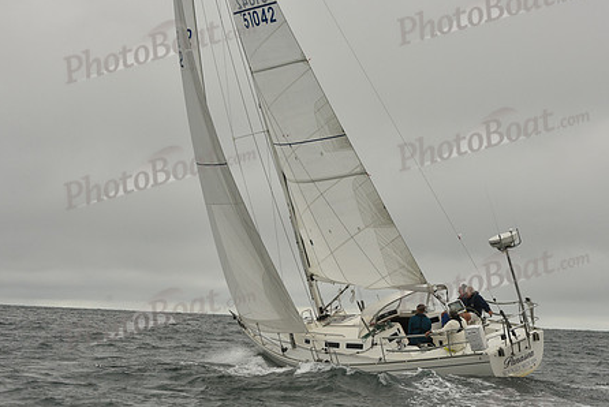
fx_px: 1540
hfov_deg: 22.4
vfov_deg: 15.0
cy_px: 226
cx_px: 328
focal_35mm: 91
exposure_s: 1/800
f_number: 7.1
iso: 320
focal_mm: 70
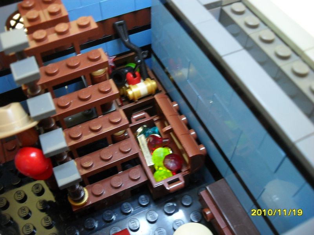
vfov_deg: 40.7
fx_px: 317
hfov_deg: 52.6
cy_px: 118
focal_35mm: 35
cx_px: 157
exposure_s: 1/1.43
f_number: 2.8
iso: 200
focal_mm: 6.2
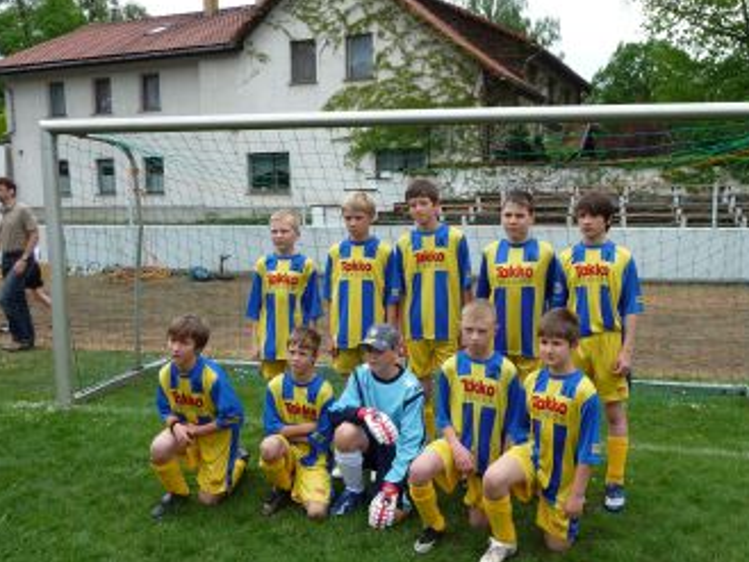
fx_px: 736
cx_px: 435
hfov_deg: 53.7
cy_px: 291
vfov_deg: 41.8
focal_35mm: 34
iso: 100
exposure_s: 1/320
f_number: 3.3
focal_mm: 4.7
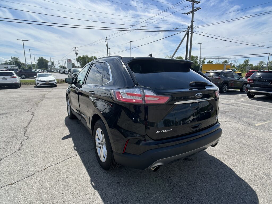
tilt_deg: -10.4
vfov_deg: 53.1
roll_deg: -0.6
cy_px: 102
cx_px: 136
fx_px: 204
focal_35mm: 26
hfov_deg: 67.3
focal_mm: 5.7
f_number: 1.5
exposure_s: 1/5319
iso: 50
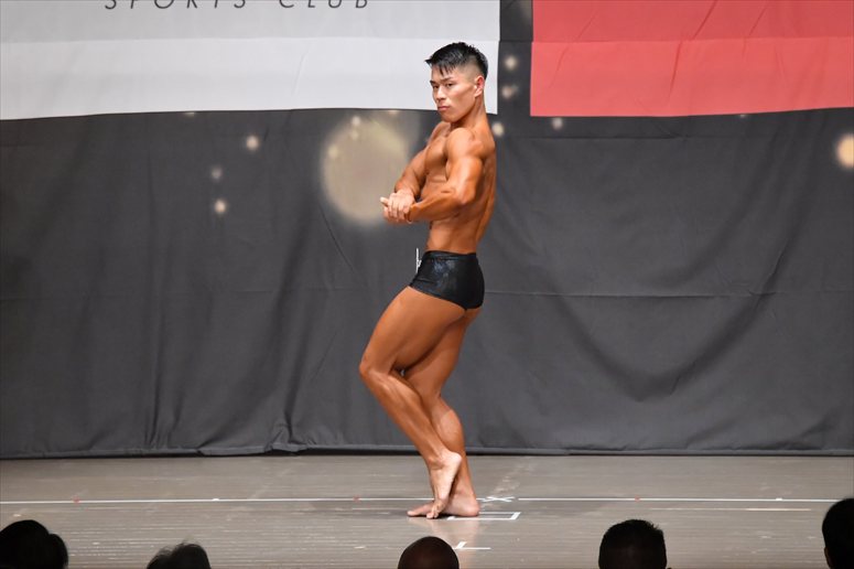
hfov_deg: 9.5
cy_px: 284
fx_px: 5145
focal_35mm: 217
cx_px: 427
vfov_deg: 6.3
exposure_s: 1/400
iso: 8000
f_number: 5.6
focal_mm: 145
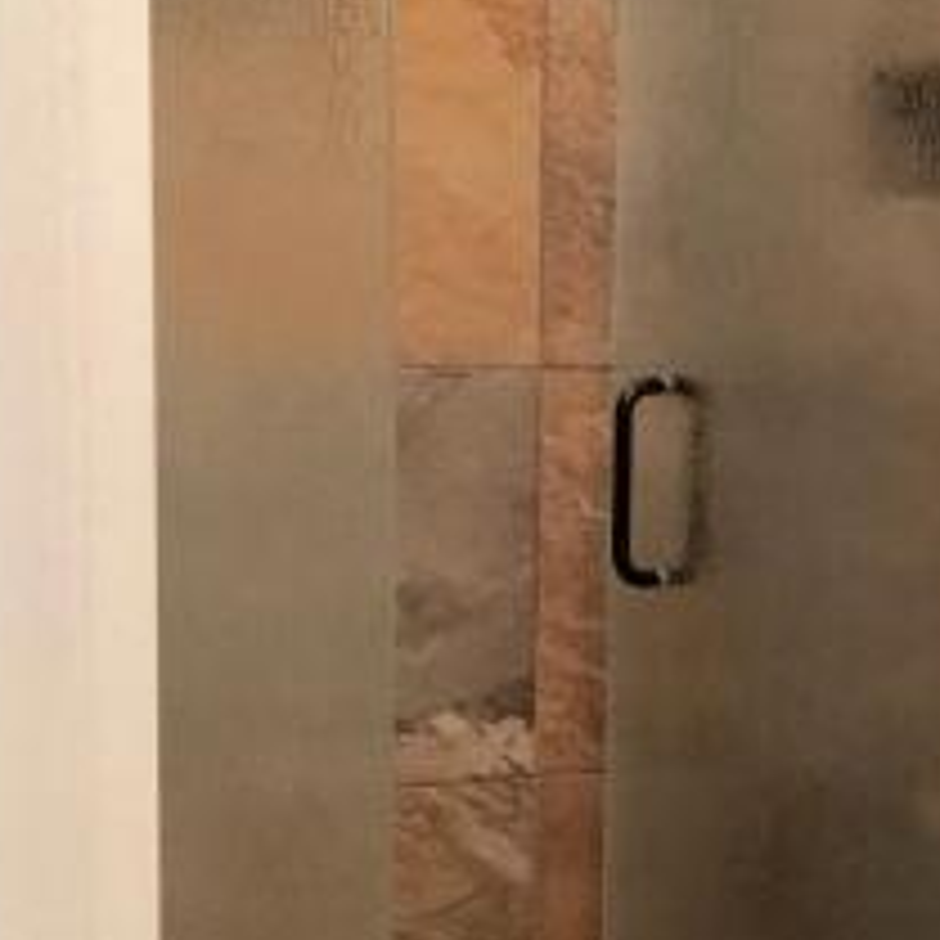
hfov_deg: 18.0
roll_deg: -2.1
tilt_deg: -10.5
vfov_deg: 18.3
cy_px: 756
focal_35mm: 94
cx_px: 940
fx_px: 2888
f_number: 2.2
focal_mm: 4.15
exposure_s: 1/30
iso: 200
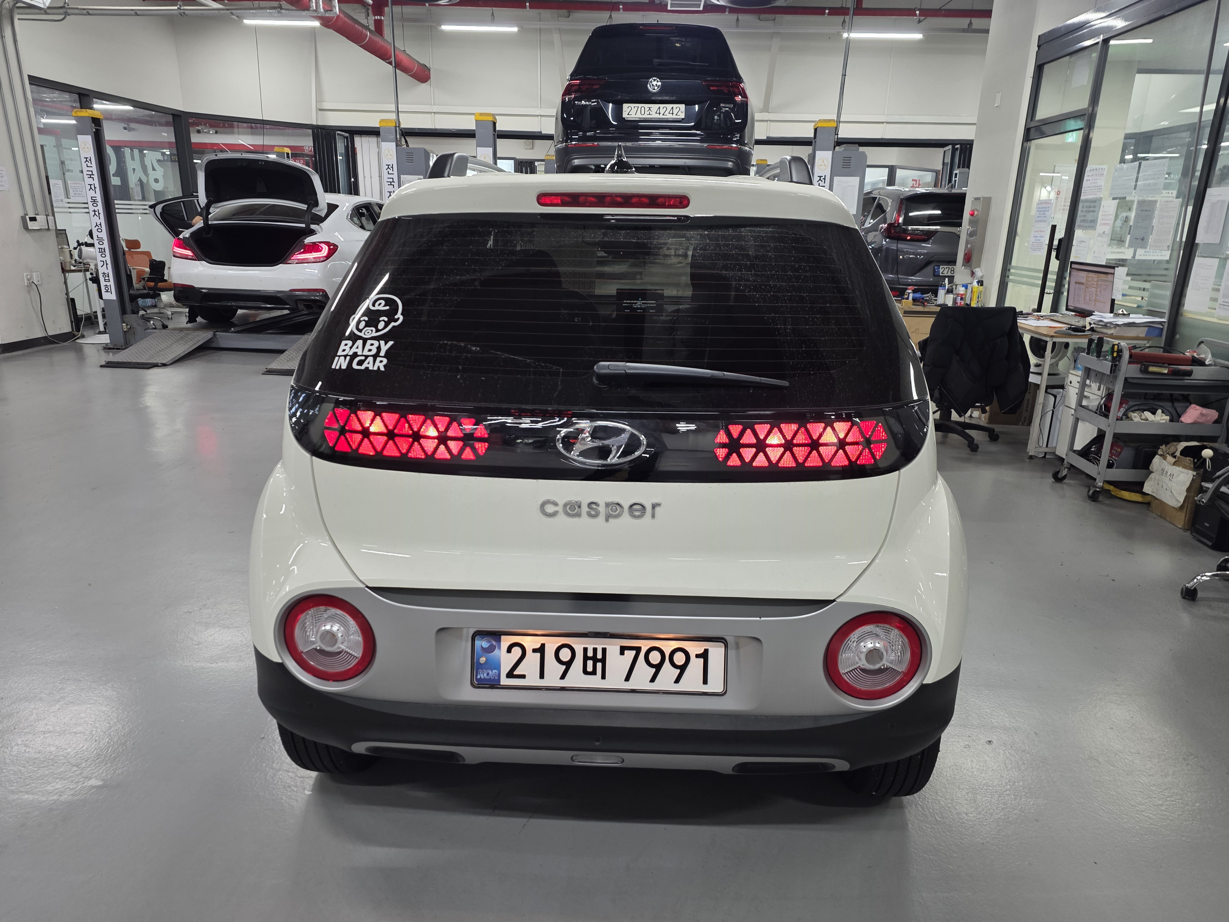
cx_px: 614
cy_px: 461
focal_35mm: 23
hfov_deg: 73.9
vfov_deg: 58.9
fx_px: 817
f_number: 1.7
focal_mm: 6.25
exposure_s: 1/120
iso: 250
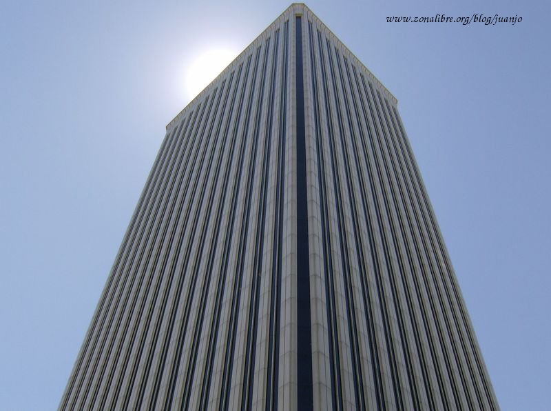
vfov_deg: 39.5
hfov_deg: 51.5
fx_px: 572
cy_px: 206
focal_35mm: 36
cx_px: 276
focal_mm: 6
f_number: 4.7
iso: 100
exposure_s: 1/861
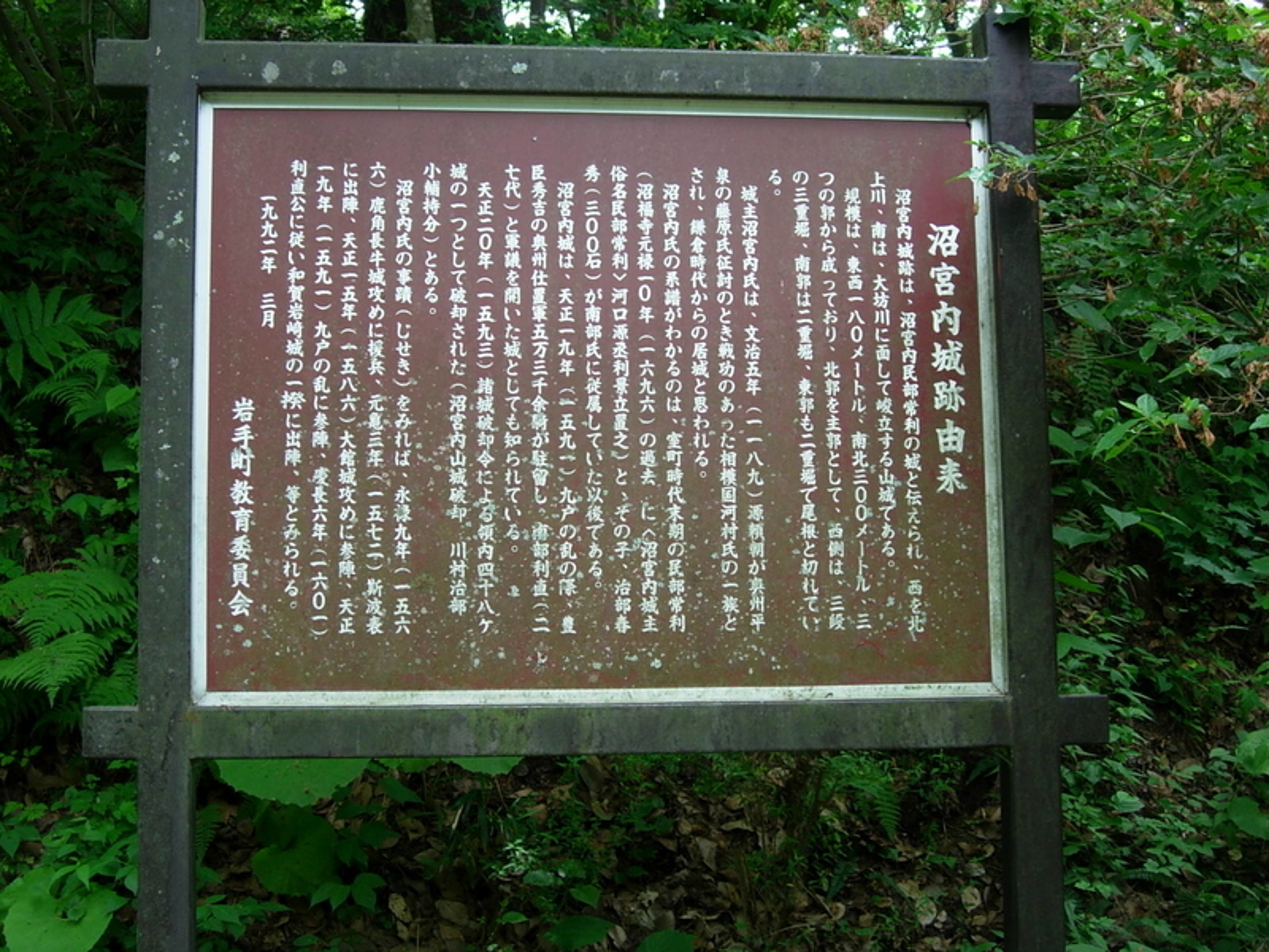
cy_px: 476
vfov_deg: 28.6
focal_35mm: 51
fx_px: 1870
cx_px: 634
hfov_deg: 37.5
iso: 64
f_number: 3.2
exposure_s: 1/58.6
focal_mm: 10.6
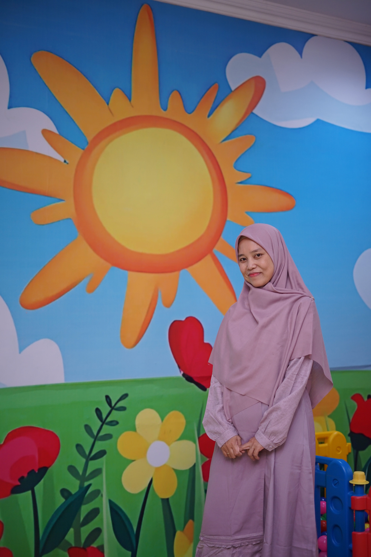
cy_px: 278
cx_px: 186
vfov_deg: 39.6
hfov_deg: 27.0
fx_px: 773
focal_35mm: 50
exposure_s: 1/100
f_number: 1.8
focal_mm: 50
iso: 400
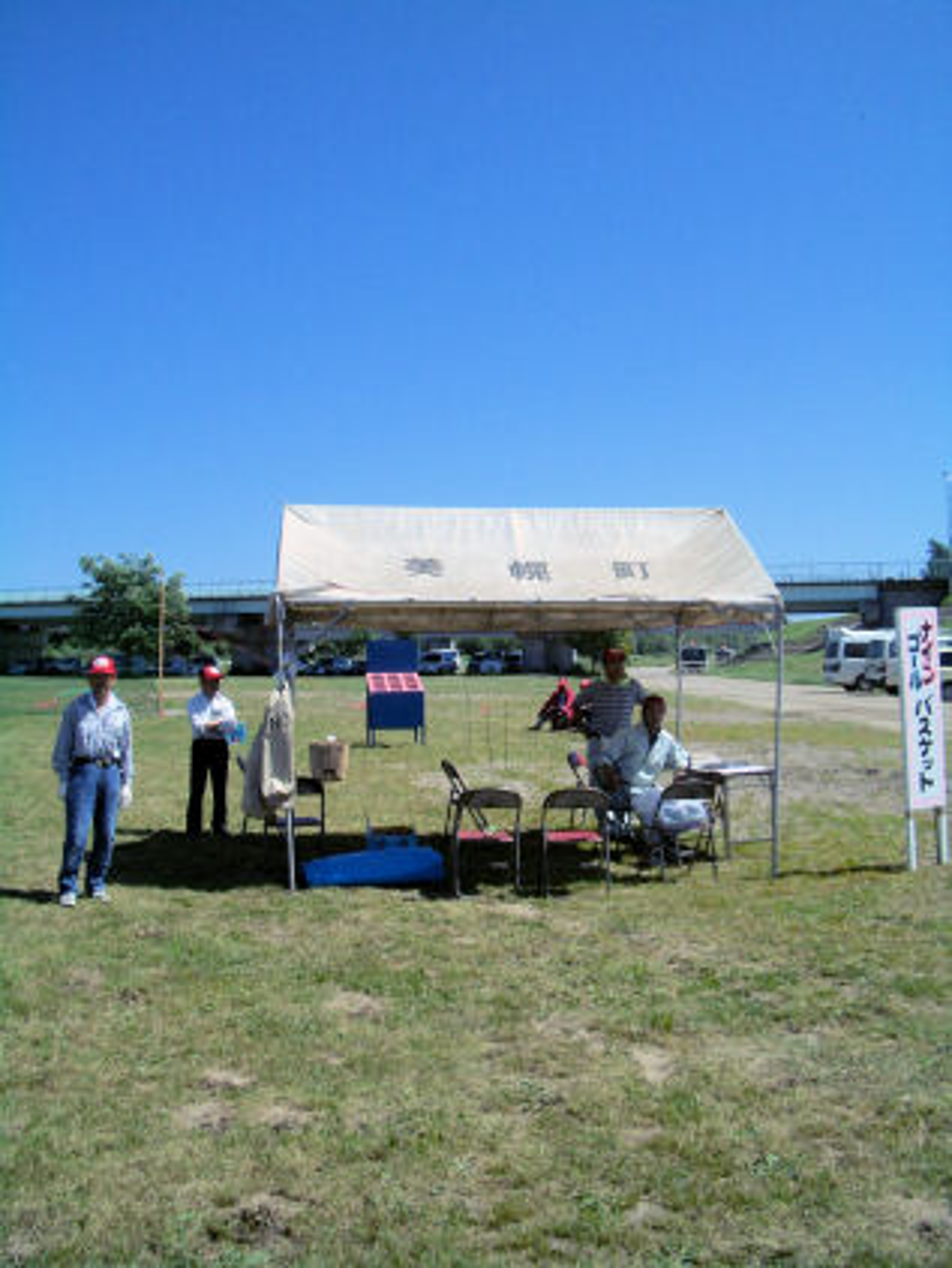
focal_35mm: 35
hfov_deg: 40.7
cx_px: 476
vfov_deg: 52.6
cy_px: 634
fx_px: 1282
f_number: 4.3
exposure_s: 1/1250
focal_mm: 5.8
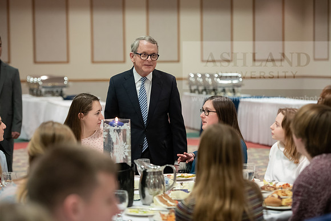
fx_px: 938
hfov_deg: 20.0
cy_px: 110
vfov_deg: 13.4
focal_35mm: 102
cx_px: 166
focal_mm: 102
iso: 3200
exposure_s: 1/200
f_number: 3.5
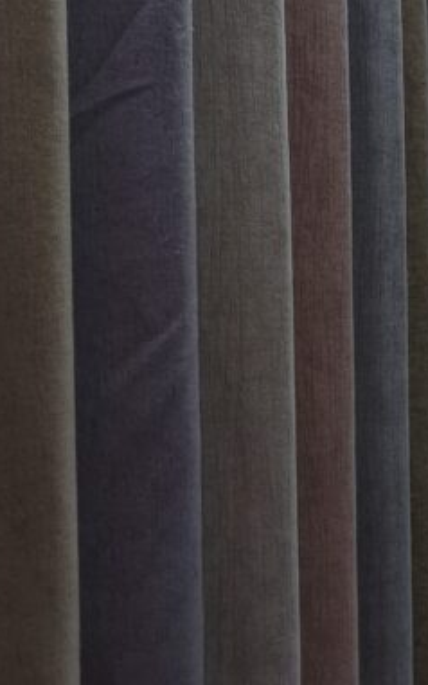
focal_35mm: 37
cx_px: 151
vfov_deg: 52.2
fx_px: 691
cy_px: 255
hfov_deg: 34.2
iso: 50
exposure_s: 1/211
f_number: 2.2
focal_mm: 1.74
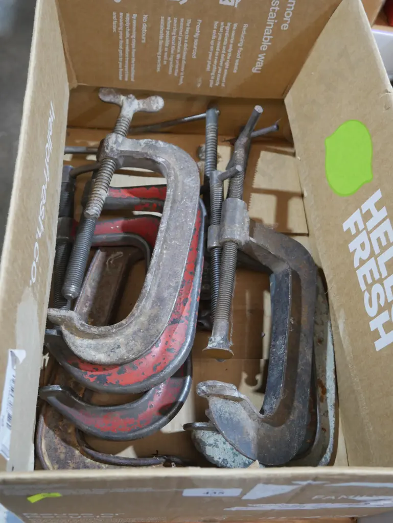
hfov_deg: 37.8
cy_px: 262
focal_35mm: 38
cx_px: 196
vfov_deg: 49.0
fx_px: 575
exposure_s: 1/60
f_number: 4.1
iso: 1000
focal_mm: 19
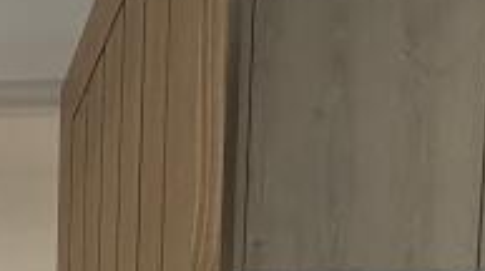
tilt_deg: -5.9
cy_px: 765
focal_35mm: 81
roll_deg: -0.4
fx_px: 1040
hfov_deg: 22.9
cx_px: -173
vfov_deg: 10.9
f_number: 2.2
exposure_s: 1/100
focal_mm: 2.22
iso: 320
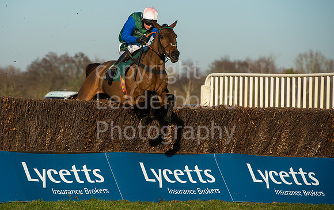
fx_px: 2109
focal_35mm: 231
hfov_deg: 9.1
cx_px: 144
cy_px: 94
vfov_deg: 5.7
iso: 500
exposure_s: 1/3200
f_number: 6.3
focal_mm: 200
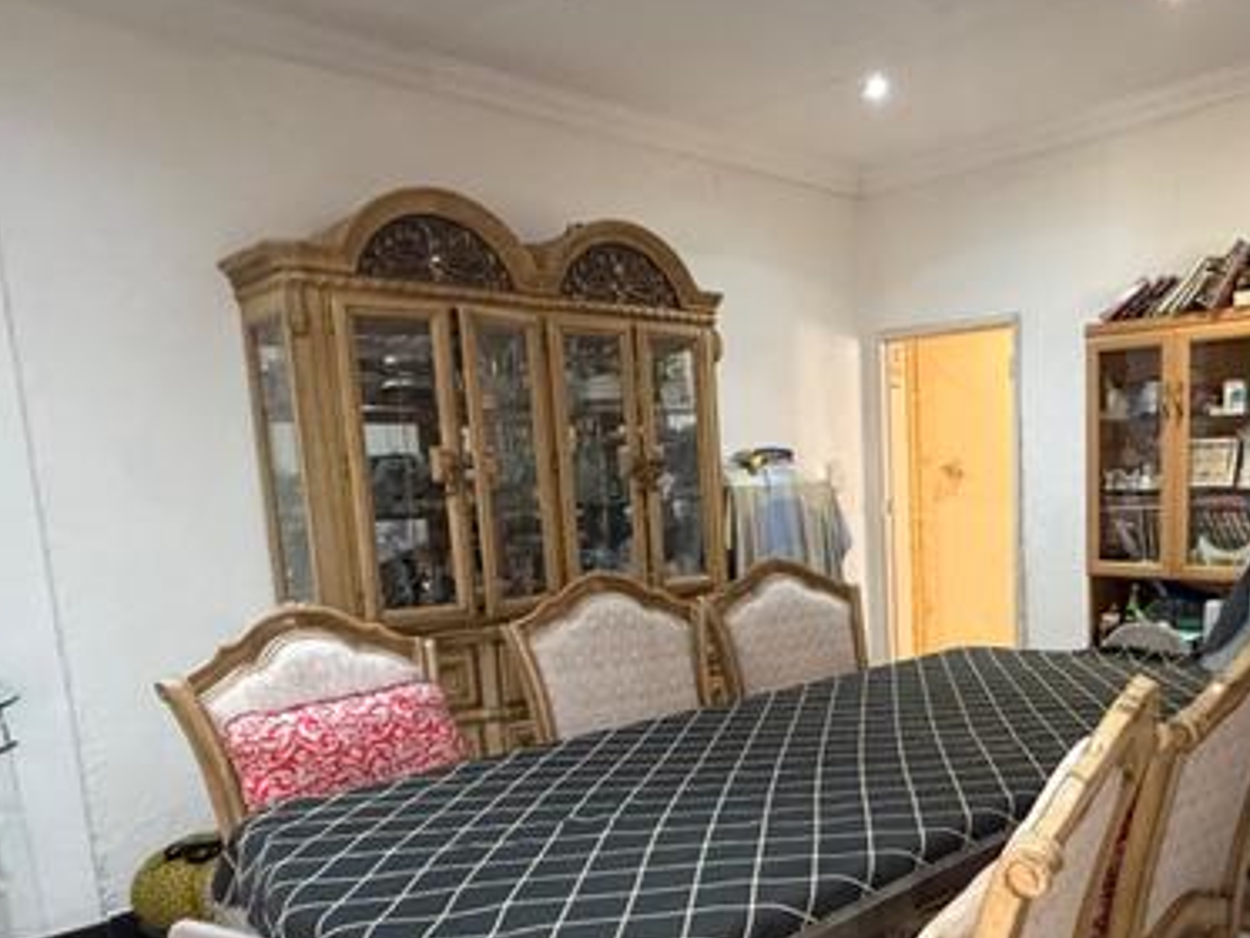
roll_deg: +4.4
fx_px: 1084
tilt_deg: -7.7
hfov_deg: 57.4
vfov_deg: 45.9
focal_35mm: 30
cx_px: 912
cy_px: 643
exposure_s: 1/50
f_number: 2.2
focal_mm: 2.22
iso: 500
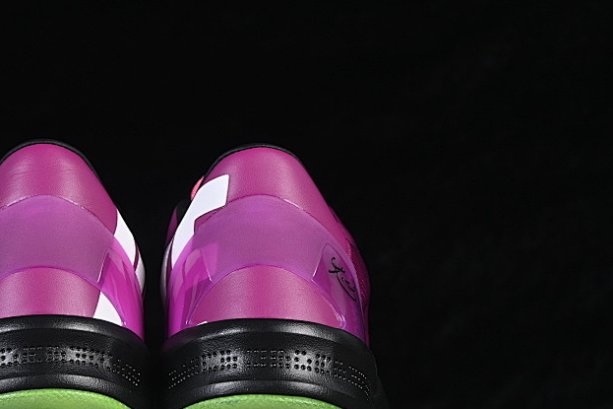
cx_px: 150
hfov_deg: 15.7
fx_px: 2213
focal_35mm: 130
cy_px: 216
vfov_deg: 10.5
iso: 160
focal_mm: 50
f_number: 7.1
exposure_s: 1/80
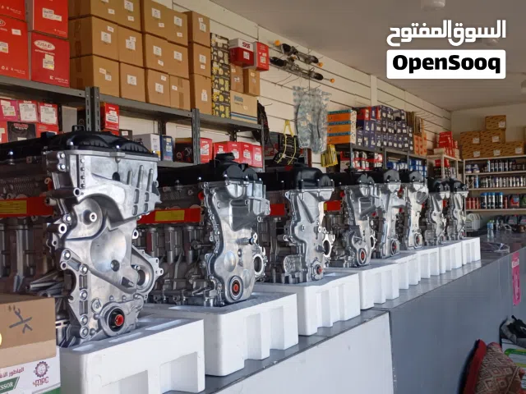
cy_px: 197
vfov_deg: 36.8
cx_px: 263
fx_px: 593
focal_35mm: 39
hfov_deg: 47.9
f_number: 1.8
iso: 133
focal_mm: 4.27
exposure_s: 1/120
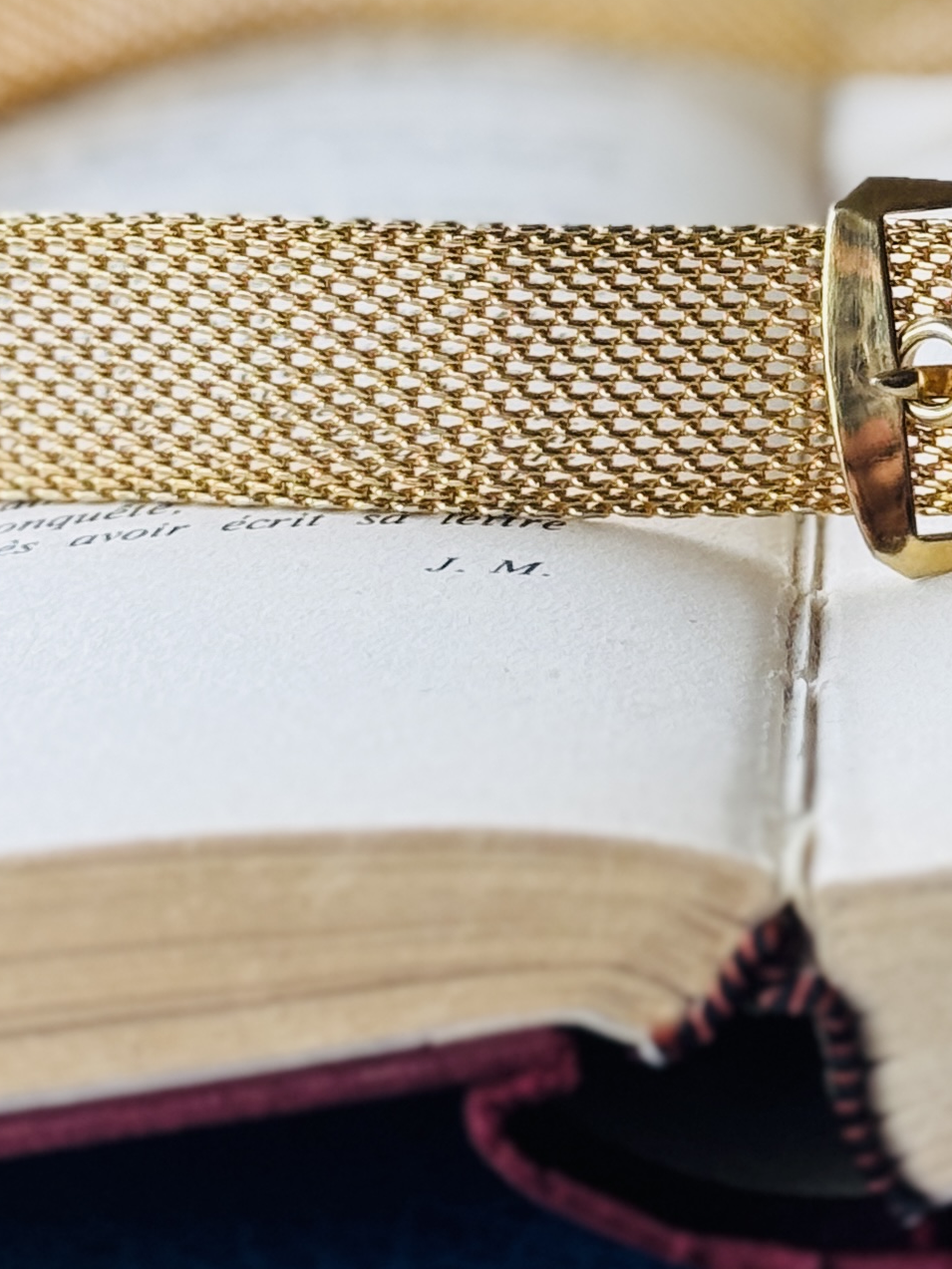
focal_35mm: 152
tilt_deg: -8.2
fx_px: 5573
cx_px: 1111
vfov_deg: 12.8
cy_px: -95
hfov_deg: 9.6
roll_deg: +2.6
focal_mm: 6.76
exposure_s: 1/120
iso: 50
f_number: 1.78
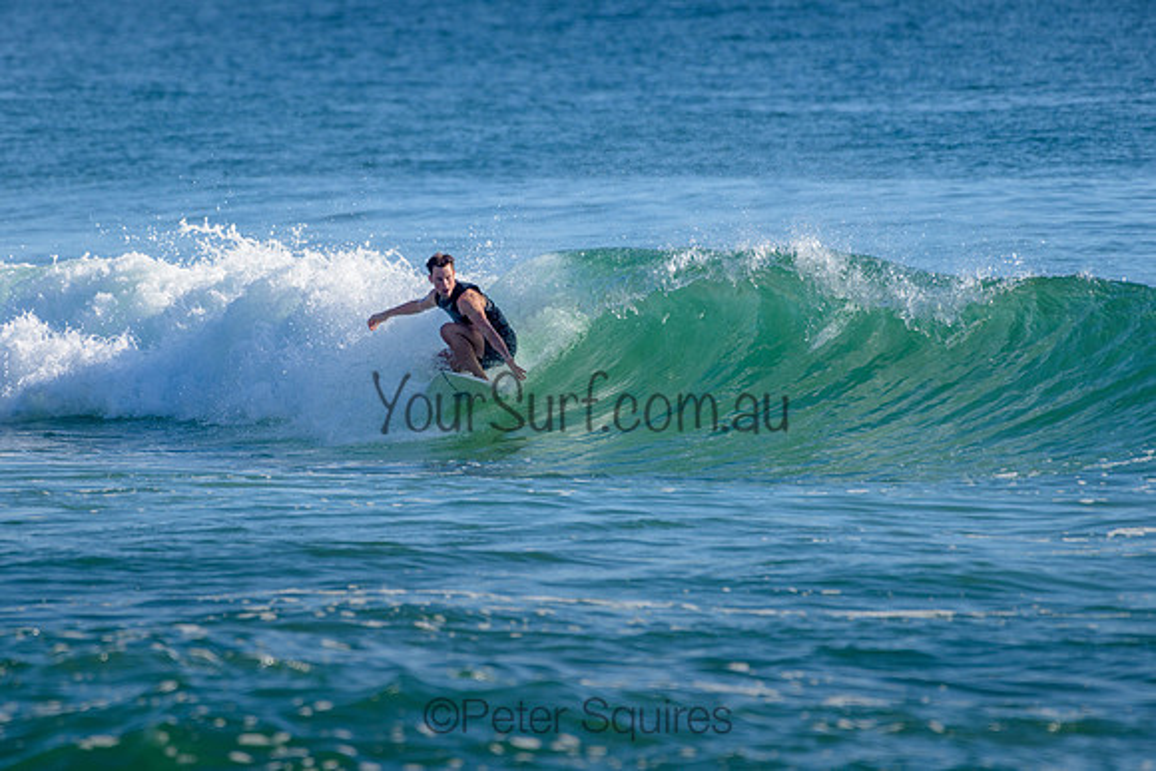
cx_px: 457
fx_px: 19688
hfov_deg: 3.4
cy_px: 298
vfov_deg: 2.2
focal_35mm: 613
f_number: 5.6
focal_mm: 500
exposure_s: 1/2000
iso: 180
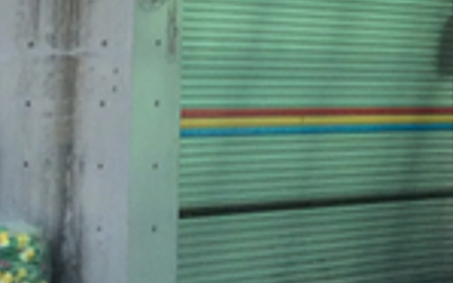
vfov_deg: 7.7
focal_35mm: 164
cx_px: 278
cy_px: -219
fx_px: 2024
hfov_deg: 12.8
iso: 32
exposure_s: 1/510
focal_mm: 3.3
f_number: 2.4
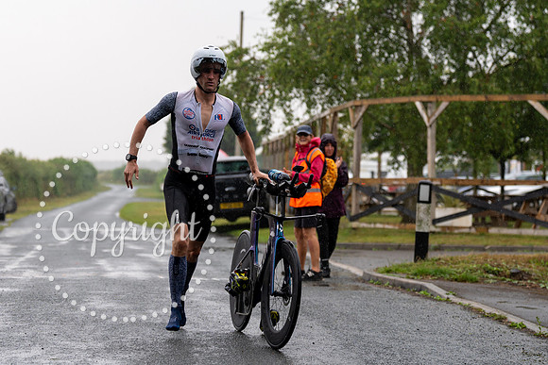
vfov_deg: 11.7
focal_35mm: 117
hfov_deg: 17.4
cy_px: 148
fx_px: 1788
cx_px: 184
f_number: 3.2
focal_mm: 84
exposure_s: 1/1000
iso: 160
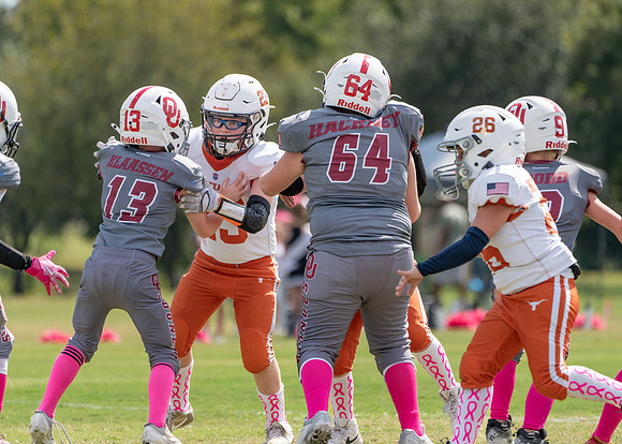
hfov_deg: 4.2
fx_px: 8394
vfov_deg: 3.0
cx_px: 352
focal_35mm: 475
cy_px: 196
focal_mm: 400
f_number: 5.6
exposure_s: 1/2500
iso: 500
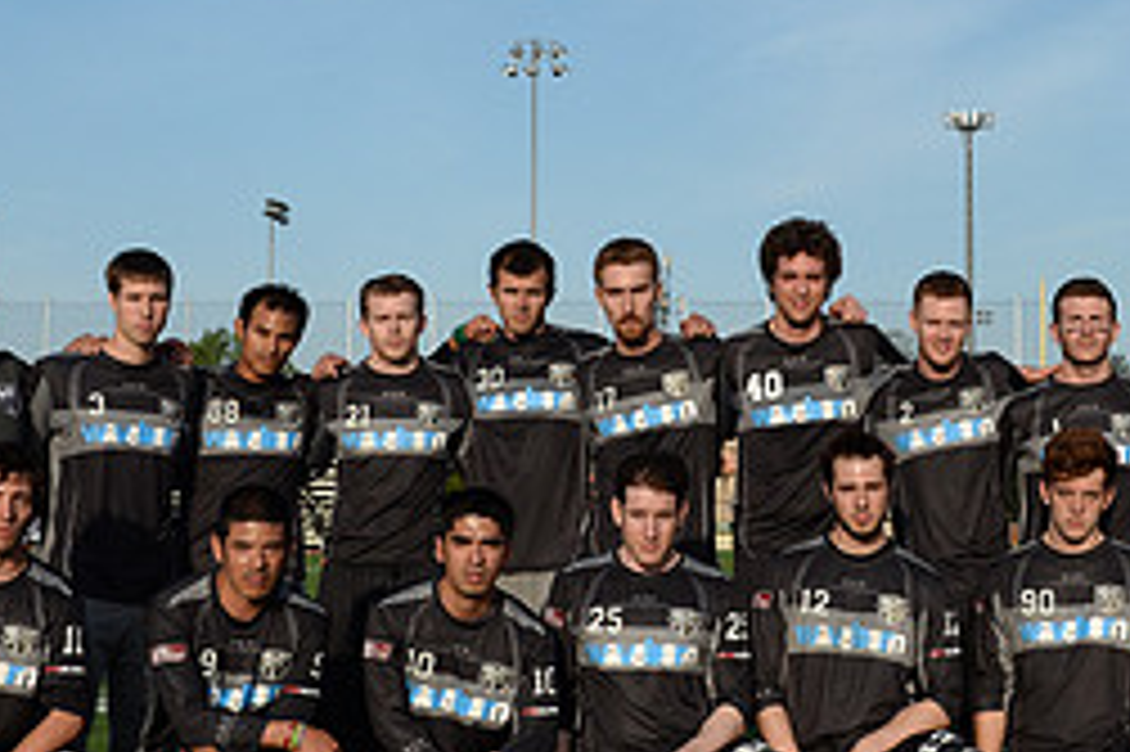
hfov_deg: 26.9
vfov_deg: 18.4
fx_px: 2321
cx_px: 887
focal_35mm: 74
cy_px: 333
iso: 800
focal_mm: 32
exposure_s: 1/4000
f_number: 6.3
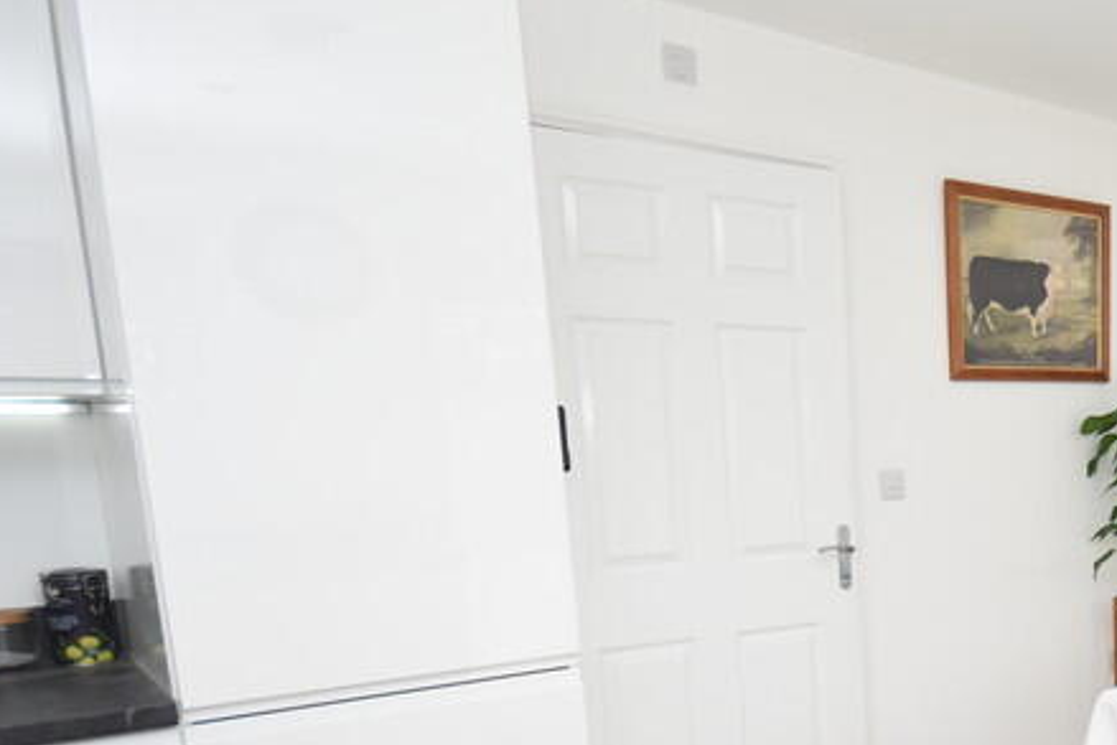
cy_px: 617
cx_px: 1112
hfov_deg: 45.9
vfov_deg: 36.3
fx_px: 1086
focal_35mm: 35
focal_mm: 10
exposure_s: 1/160
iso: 800
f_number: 4.5
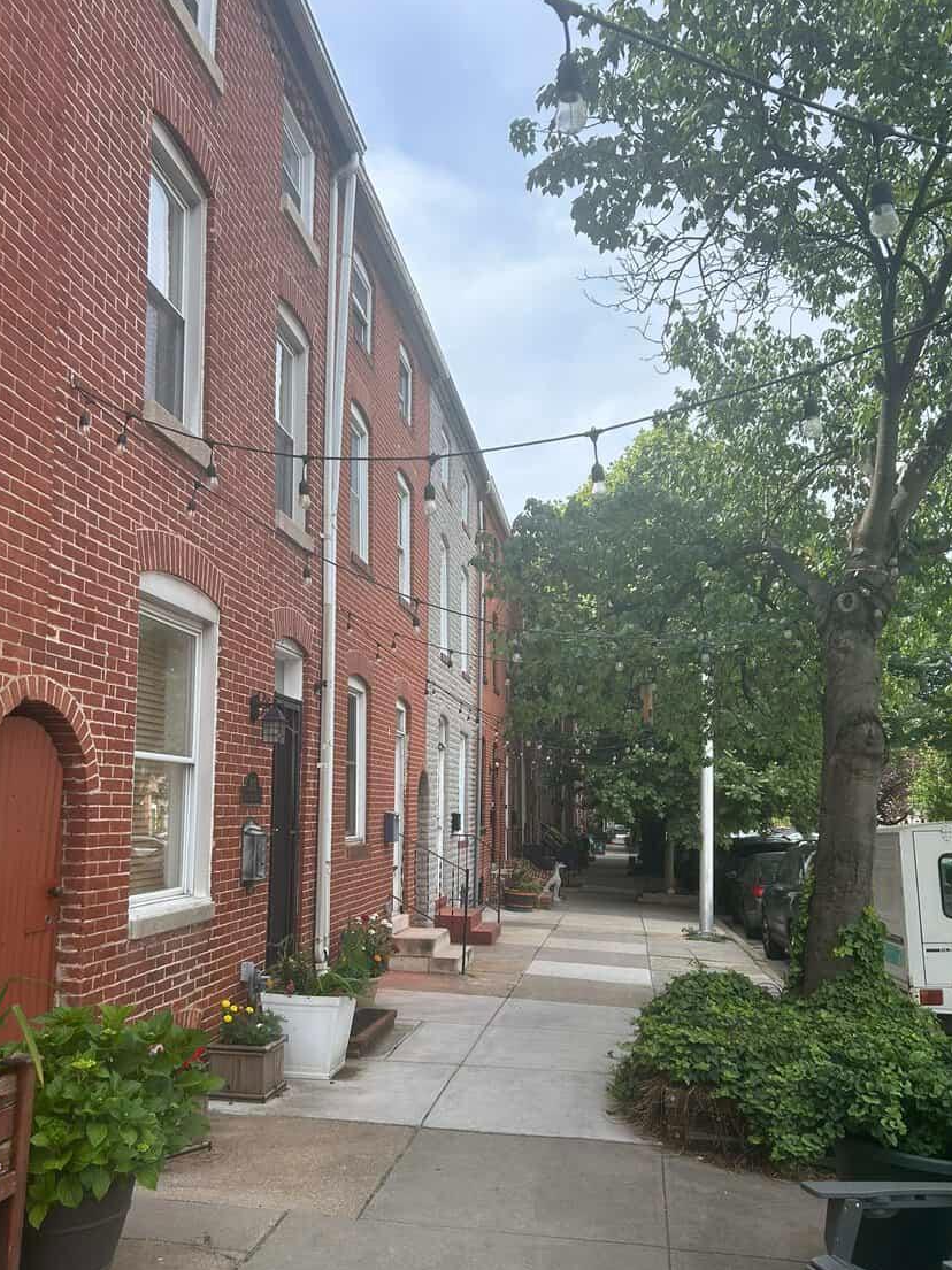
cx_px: 466
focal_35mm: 29
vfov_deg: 61.5
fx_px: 1064
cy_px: 703
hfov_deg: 48.2
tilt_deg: +6.2
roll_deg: -0.8
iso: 50
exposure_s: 1/1698
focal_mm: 5.7
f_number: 1.5
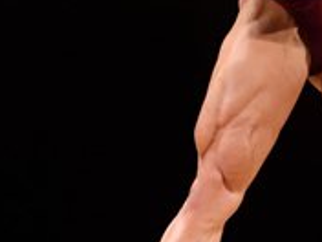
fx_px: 10028
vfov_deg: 1.4
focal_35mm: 1078
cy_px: 46
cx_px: 274
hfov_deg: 1.8
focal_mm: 170
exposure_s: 1/400
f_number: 5.6
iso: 4000
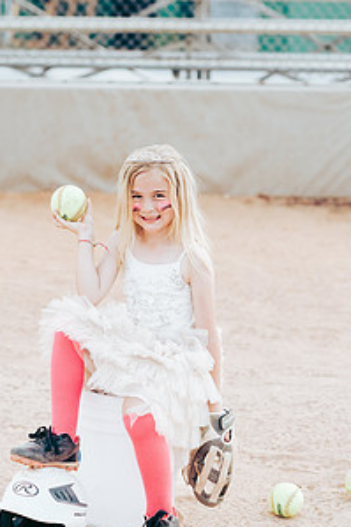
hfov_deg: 10.7
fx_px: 1874
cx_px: 162
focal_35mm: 128
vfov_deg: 16.0
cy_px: 270
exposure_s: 1/400
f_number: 2.8
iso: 160
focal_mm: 85
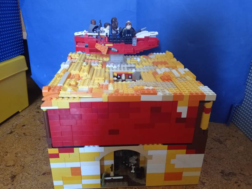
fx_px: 204
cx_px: 126
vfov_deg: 49.7
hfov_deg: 63.4
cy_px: 94
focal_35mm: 28
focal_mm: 3.43
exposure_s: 1/14.3
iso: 1408
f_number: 2.2
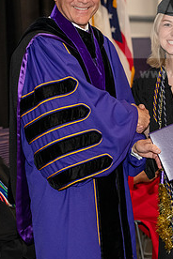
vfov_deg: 13.9
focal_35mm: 147
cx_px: 97
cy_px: 93
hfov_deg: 9.3
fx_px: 1060
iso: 2500
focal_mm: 70
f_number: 5
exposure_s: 1/200
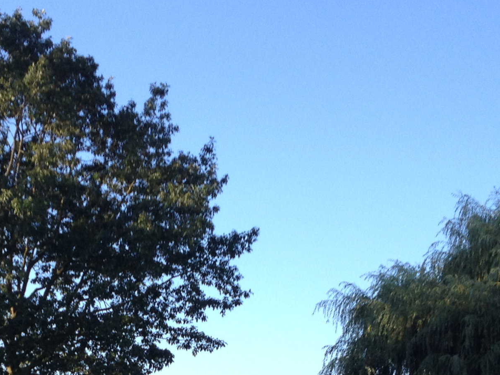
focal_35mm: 95
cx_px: 75
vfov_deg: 15.0
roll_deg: +0.1
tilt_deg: +1.9
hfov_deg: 20.3
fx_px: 1372
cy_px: 464
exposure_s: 1/472
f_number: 2.4
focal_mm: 4.28
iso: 50
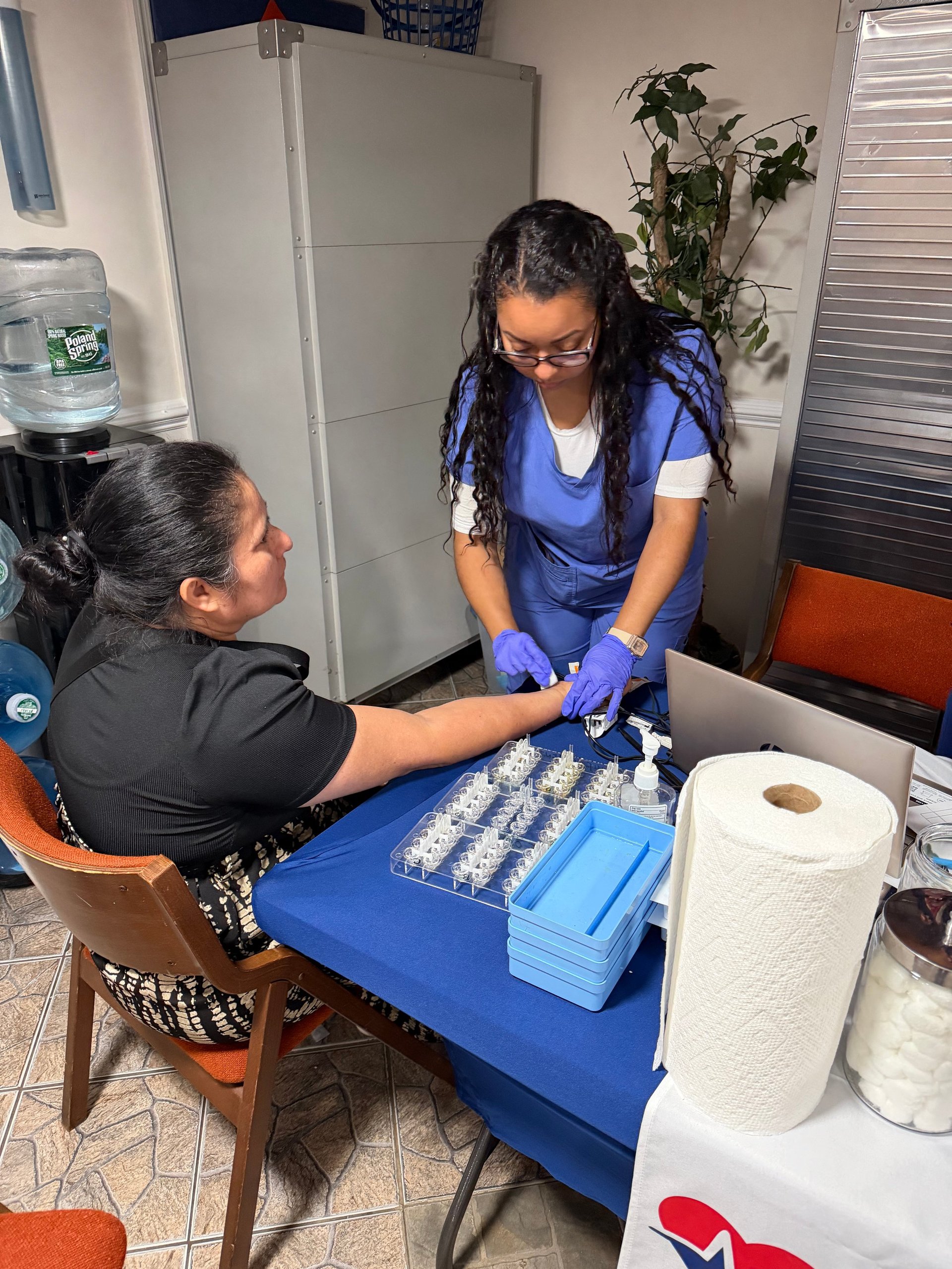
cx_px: 476
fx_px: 880
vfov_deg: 71.6
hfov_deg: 56.8
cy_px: 634
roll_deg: +0.8
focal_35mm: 24
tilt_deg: -24.1
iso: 500
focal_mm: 6.76
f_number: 1.78
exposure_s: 1/60
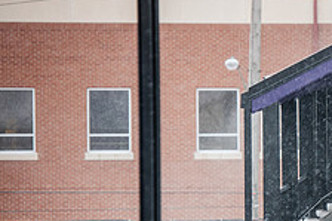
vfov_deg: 3.4
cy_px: 173
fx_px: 3704
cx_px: 425
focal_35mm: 402
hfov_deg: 5.1
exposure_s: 1/160
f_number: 4
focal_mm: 155
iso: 320
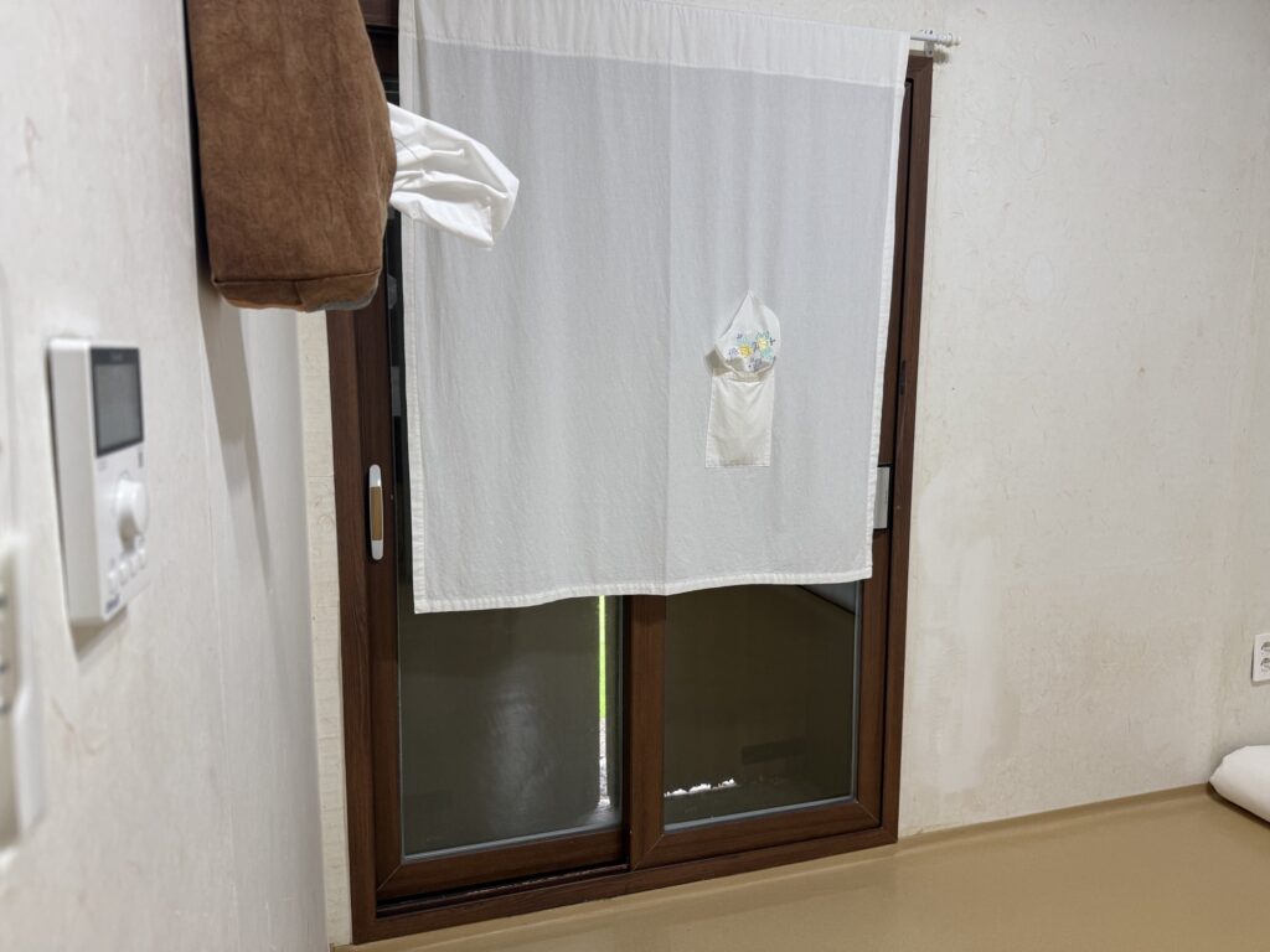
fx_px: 881
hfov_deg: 71.6
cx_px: 635
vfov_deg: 56.8
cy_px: 476
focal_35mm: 24
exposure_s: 1/60
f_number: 1.78
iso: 125
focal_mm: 6.76
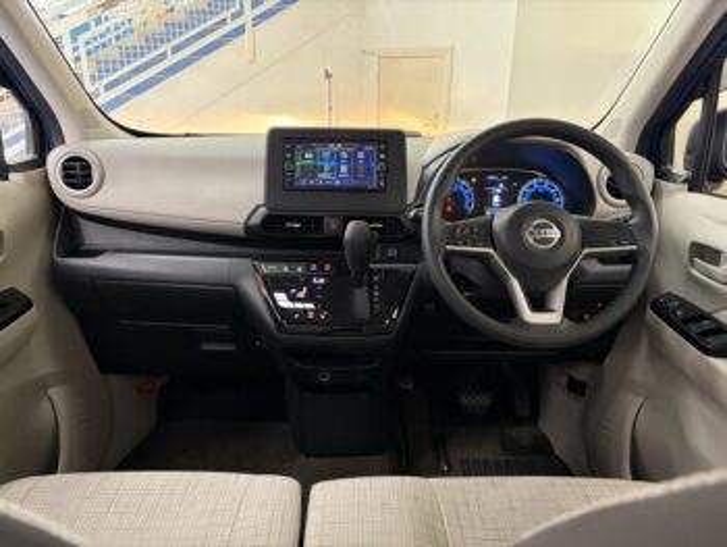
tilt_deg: -19.0
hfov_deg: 67.3
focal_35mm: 26
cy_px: 274
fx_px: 546
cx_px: 364
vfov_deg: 53.1
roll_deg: +0.5
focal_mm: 5.96
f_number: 1.6
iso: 500
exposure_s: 1/50
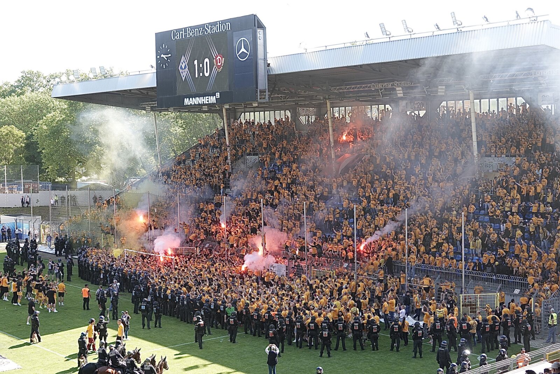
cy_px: 187
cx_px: 280
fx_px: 778
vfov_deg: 27.0
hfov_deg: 39.6
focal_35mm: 50
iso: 100
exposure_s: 1/200
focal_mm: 18.21
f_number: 3.2
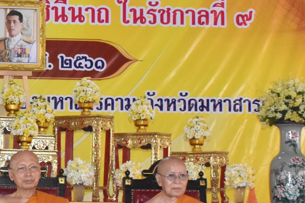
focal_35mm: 131
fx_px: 1110
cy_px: 112
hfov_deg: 15.4
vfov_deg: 10.5
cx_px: 11
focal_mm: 22
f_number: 6.3
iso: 2500
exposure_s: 1/160
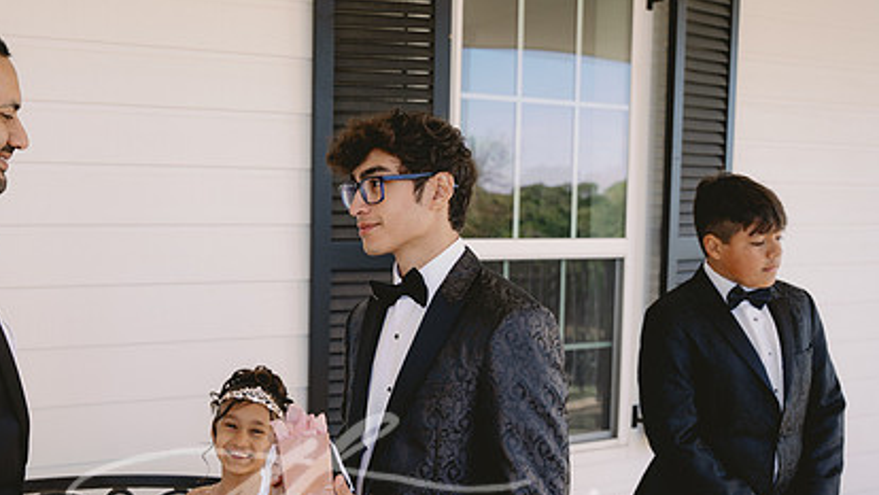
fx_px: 1072
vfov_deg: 25.9
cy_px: 292
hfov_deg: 43.8
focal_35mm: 46
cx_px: 276
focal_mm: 31.3
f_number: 3.5
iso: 250
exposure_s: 1/200
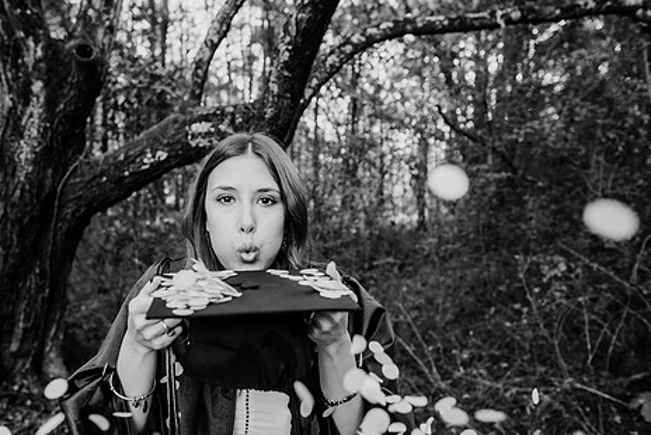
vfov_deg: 43.7
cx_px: 265
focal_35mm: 30
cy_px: 207
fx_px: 543
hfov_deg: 61.4
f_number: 2.8
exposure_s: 1/200
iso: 250
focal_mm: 24
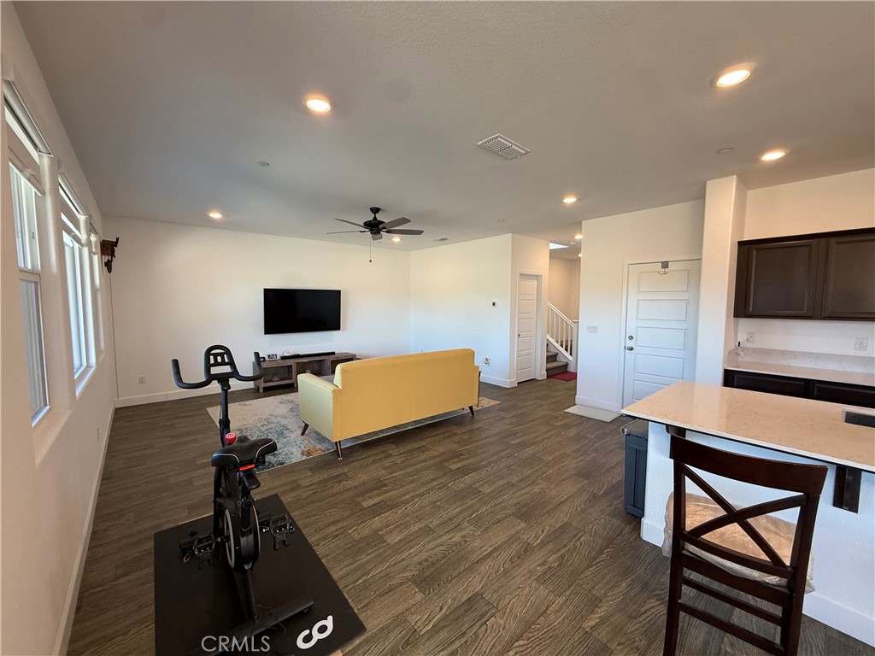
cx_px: 438
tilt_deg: -4.1
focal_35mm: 14
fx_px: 354
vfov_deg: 85.7
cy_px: 328
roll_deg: -0.3
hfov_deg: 102.1
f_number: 2.2
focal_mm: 2.22
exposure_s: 1/120
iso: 160
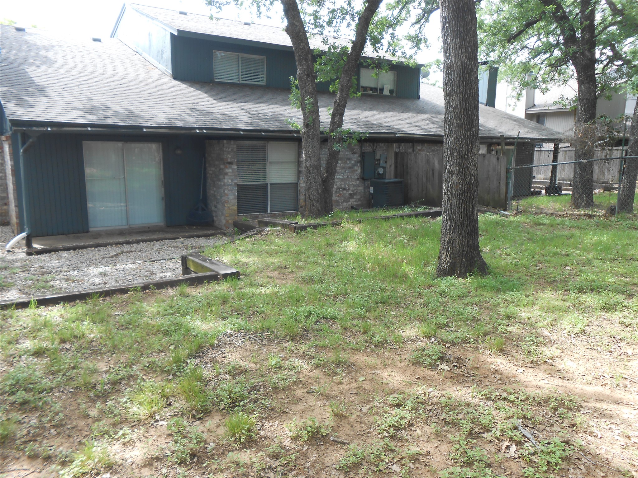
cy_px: 239
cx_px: 319
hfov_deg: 67.3
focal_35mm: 26
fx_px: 479
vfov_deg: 53.1
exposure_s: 1/80
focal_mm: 4.6
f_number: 3.5
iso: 80
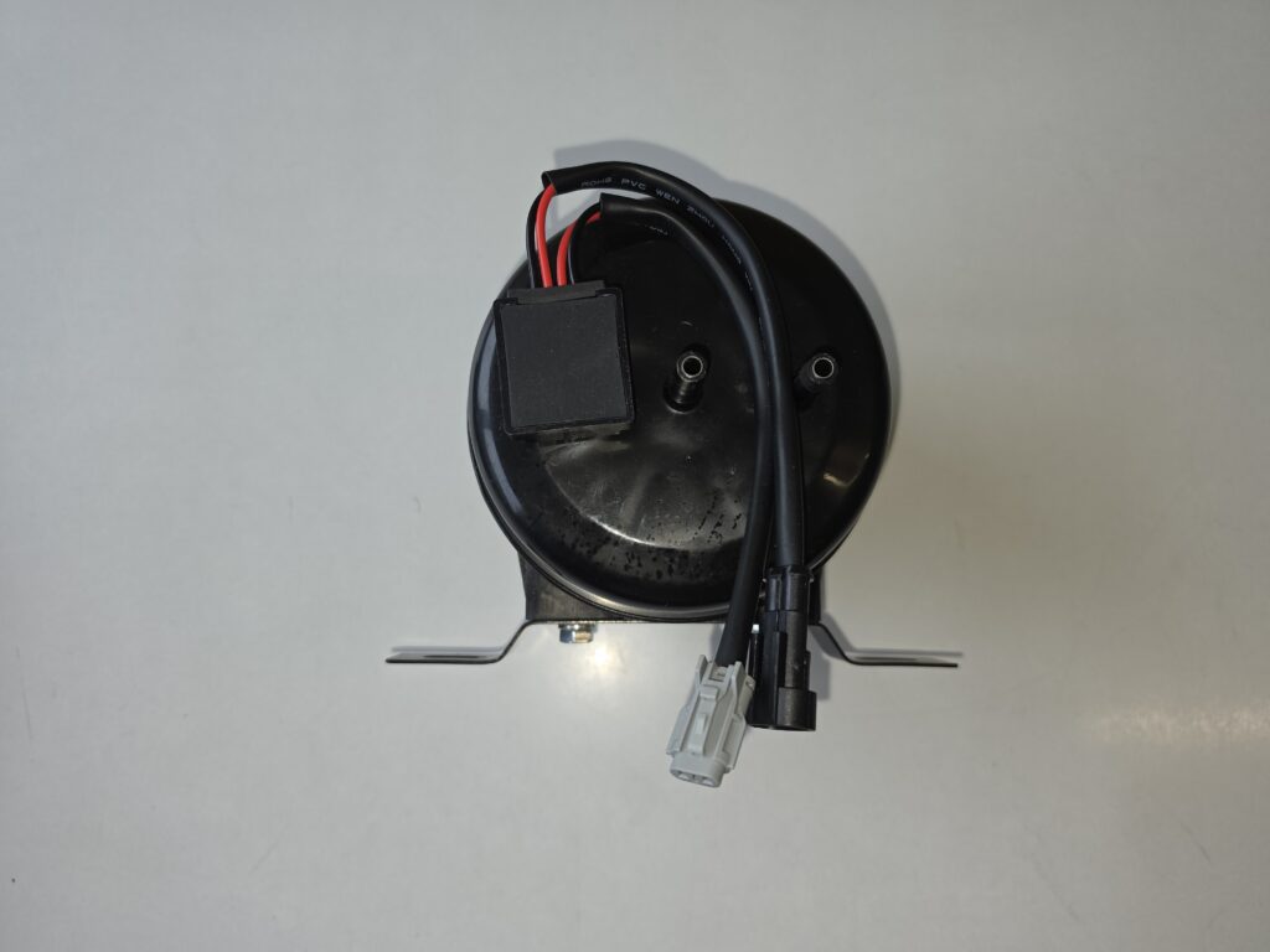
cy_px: 476
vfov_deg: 58.9
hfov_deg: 73.9
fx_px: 844
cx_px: 635
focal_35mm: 23
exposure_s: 1/100
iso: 12
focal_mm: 6.5
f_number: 1.4
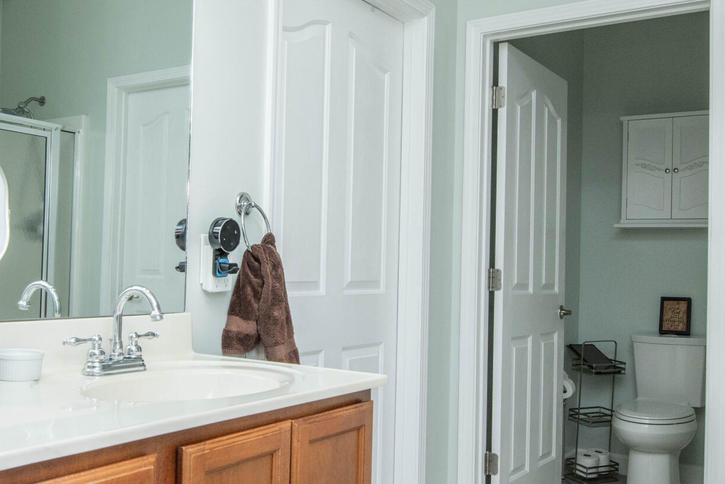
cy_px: 249
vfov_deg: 34.2
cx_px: 263
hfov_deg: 49.0
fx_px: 785
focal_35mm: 39
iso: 500
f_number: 9
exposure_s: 1/250
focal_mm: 16
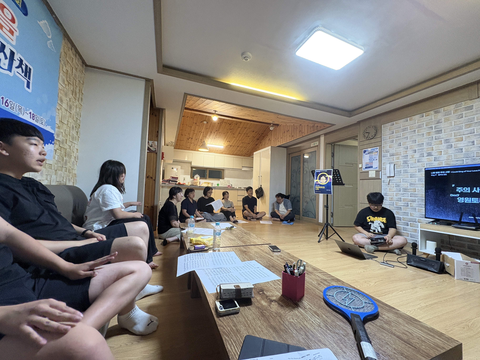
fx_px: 194
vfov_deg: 85.7
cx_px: 240
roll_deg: -1.5
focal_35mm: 14
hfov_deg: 102.1
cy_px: 180
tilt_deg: +3.5
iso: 400
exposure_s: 1/60
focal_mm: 2.22
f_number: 2.2
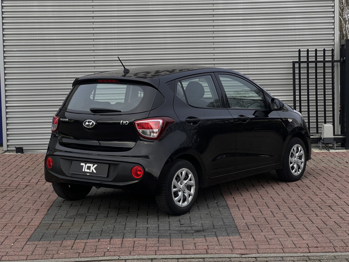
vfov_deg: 19.1
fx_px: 776
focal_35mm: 77
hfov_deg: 25.3
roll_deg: +1.2
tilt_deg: -4.7
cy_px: 131
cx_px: 174
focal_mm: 9
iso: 32
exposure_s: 1/140
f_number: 2.8
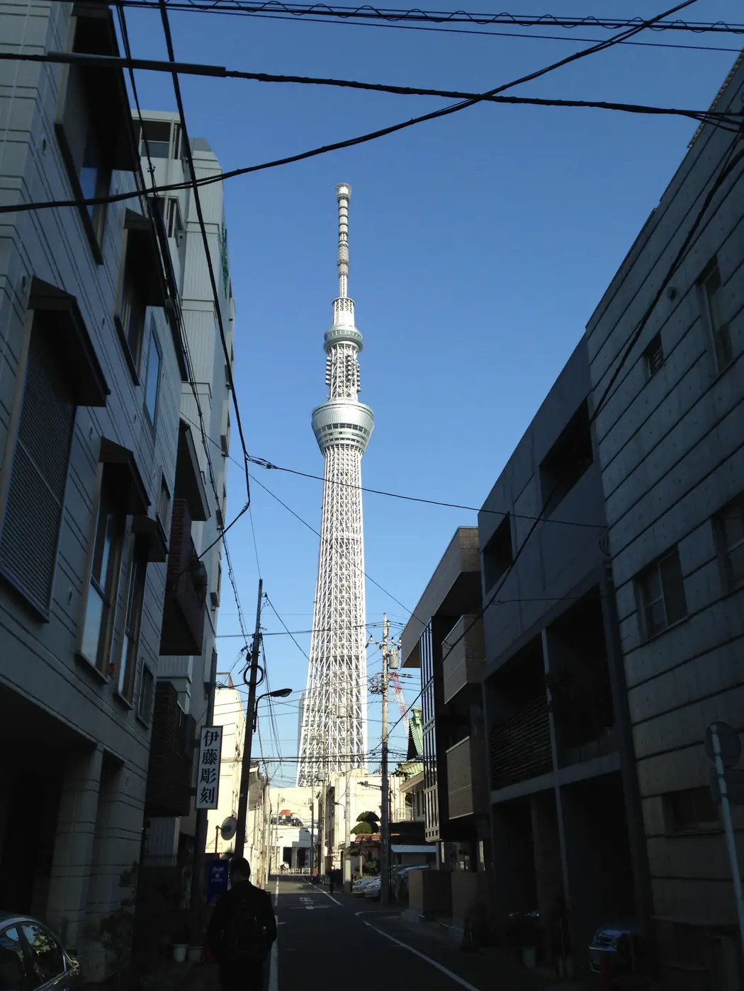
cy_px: 496
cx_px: 372
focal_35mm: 33
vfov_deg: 55.4
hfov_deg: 42.9
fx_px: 946
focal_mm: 4.12
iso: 50
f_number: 2.4
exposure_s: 1/1232
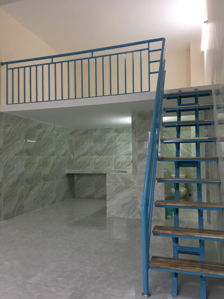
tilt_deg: +3.1
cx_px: 112
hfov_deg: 48.2
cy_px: 150
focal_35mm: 29
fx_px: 250
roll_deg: +0.5
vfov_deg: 61.7
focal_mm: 4.15
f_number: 2.2
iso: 40
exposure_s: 1/17
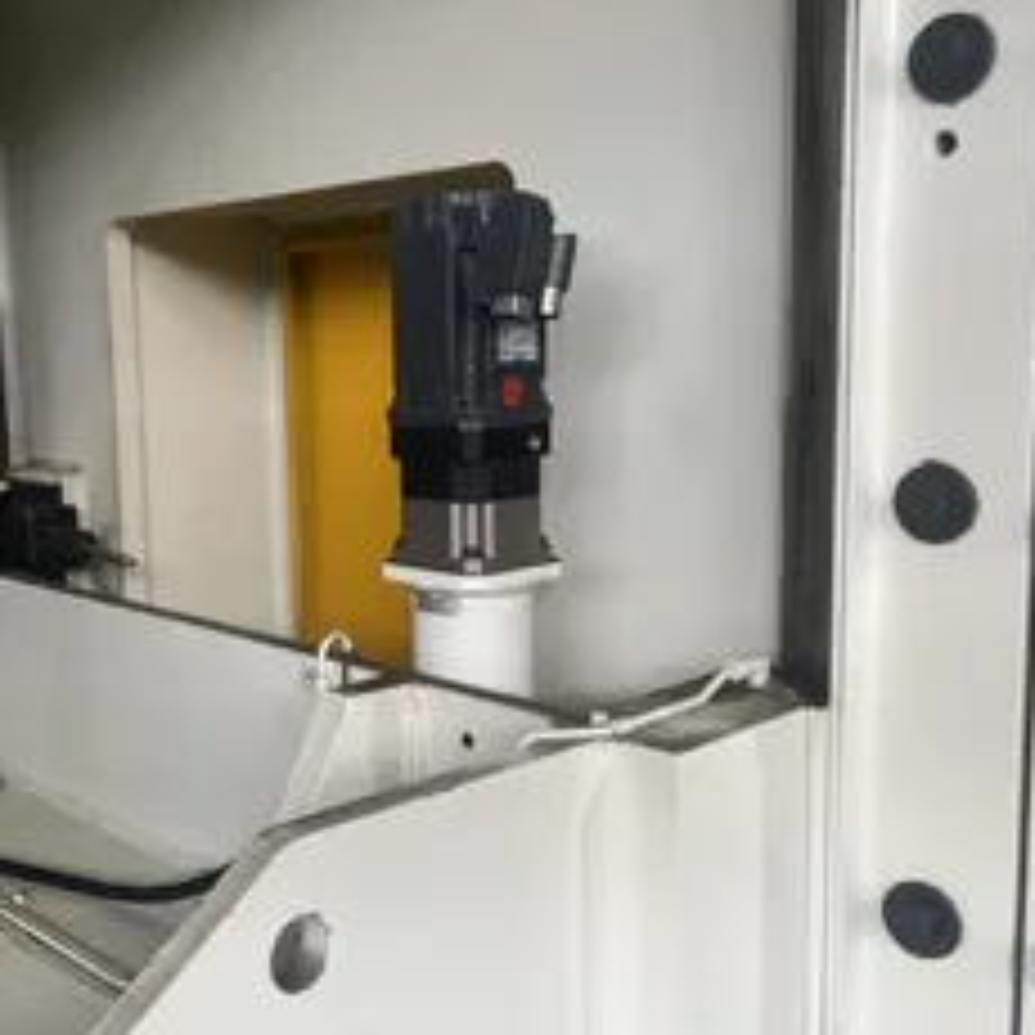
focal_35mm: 40
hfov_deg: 40.6
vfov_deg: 41.9
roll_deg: +1.4
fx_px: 1353
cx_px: 252
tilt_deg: -8.2
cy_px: 495
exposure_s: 1/60
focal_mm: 5.7
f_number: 1.5
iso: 64
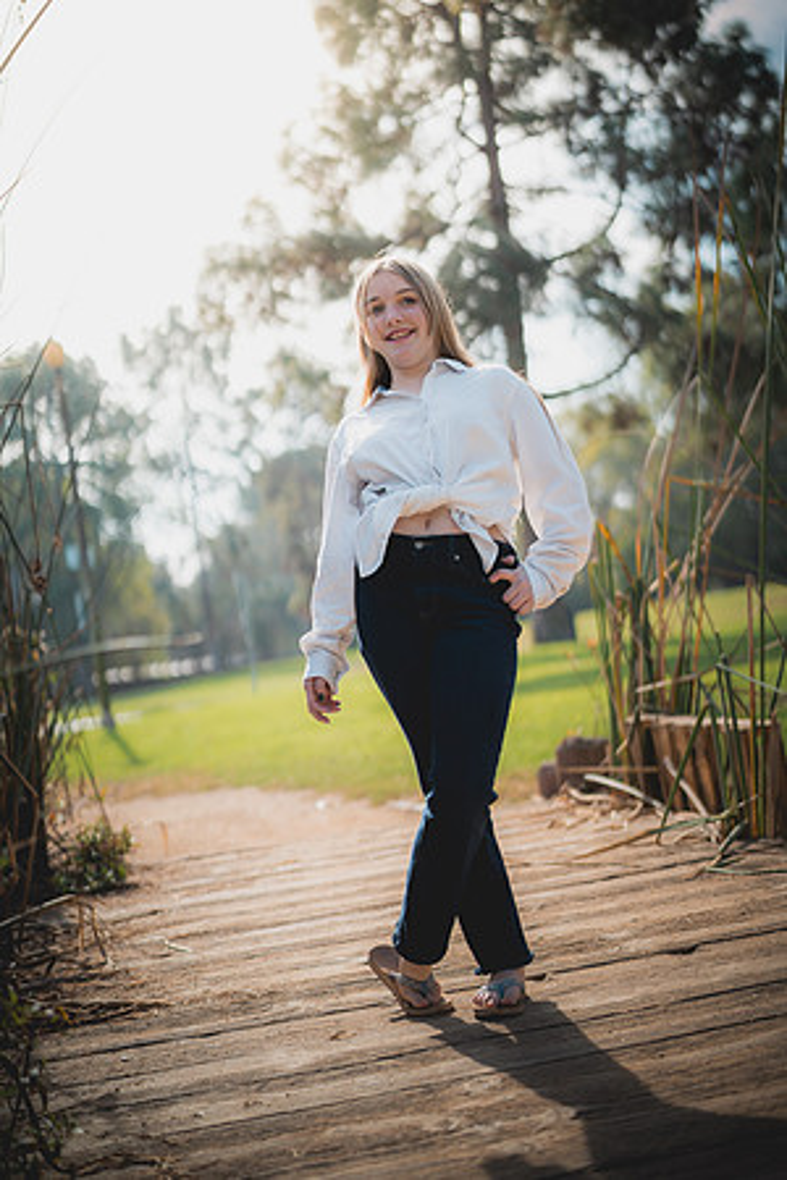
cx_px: 394
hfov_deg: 27.0
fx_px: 1639
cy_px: 590
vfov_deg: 39.6
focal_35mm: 50
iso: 250
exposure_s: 1/4000
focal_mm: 50
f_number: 1.4
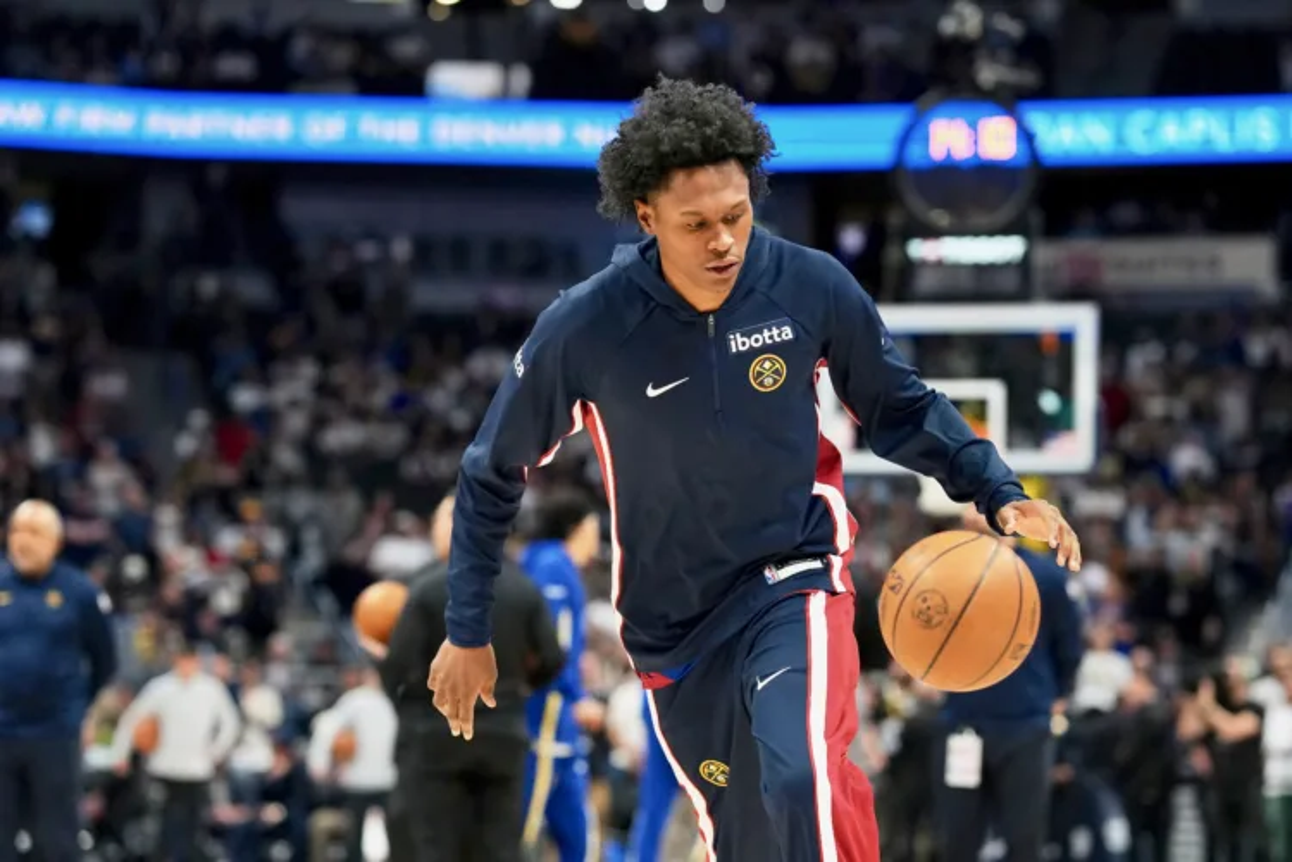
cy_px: 431
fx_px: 4558
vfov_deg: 10.8
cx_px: 646
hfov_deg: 16.1
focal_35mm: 127
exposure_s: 1/1600
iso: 1600
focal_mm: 85
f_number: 2
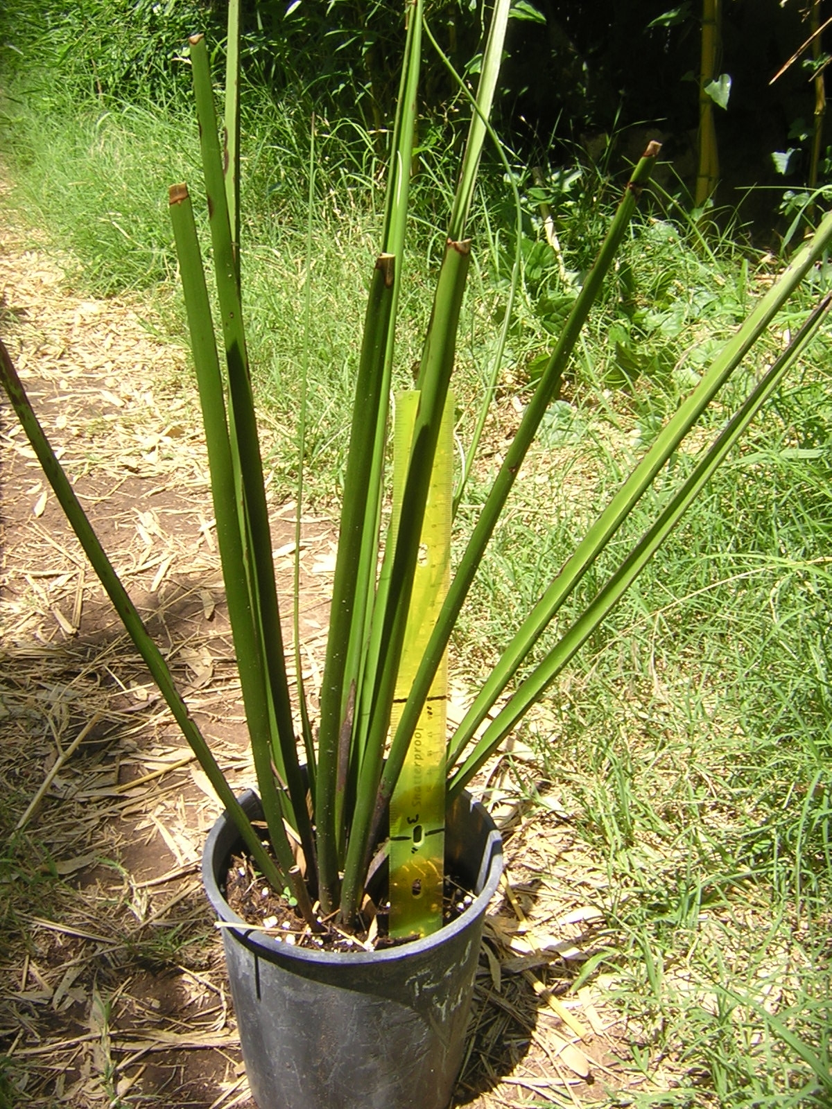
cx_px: 416
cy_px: 554
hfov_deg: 39.7
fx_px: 1154
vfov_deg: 51.4
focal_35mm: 36
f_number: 5.2
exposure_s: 1/151
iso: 100
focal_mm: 4.7
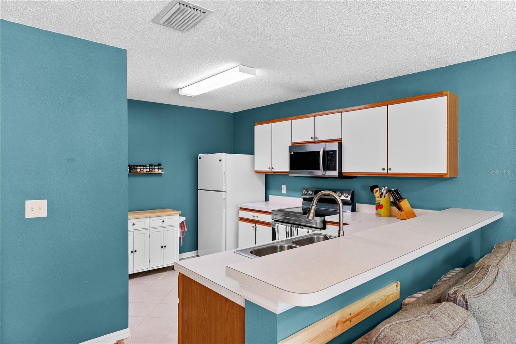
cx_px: 258
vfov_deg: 59.5
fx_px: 301
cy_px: 172
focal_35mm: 21
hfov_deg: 81.2
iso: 400
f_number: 8
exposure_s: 1/2
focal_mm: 21
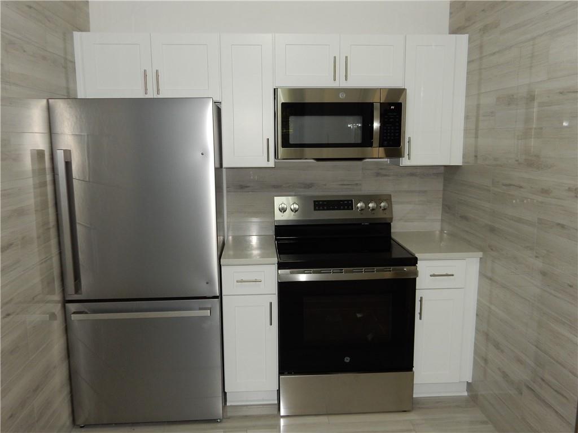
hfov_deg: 60.0
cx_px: 289
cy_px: 216
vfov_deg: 46.8
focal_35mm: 30
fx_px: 501
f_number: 4
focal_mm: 5.4
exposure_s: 1/30
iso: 200
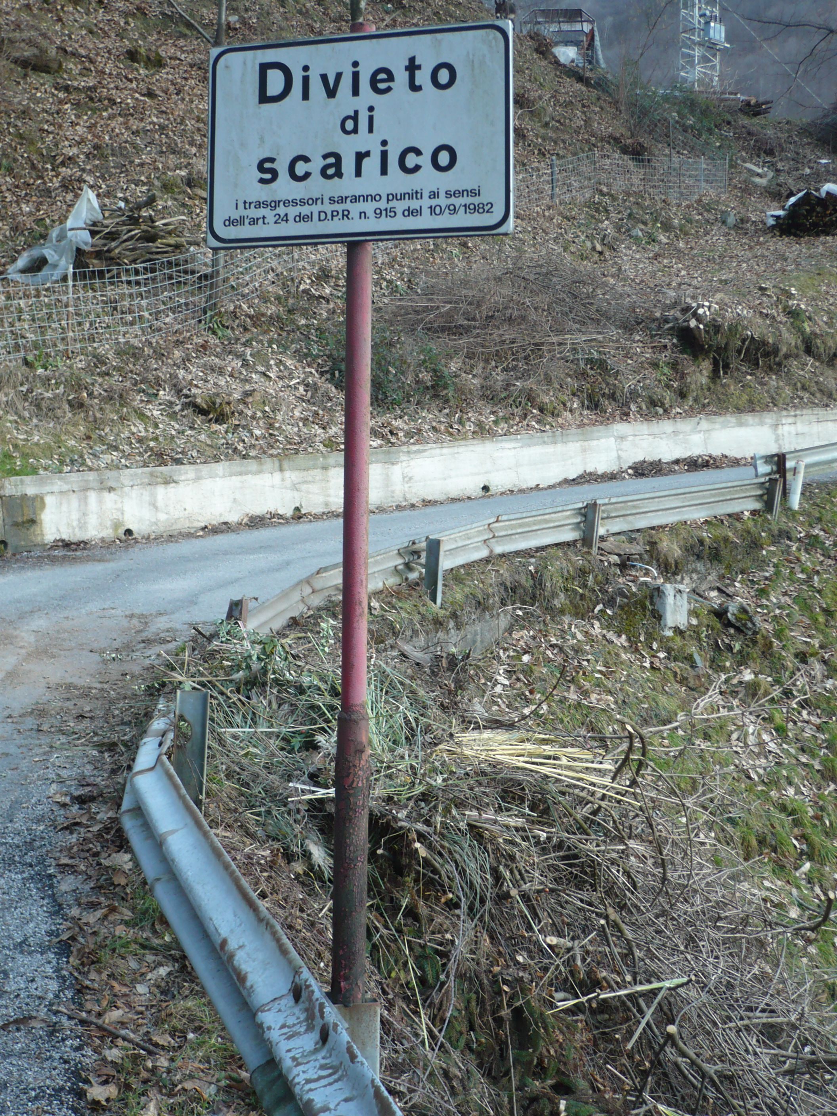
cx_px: 418
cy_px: 558
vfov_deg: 38.2
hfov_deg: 29.1
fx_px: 1612
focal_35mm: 50
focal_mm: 8.3
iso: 125
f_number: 3.4
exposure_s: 1/30
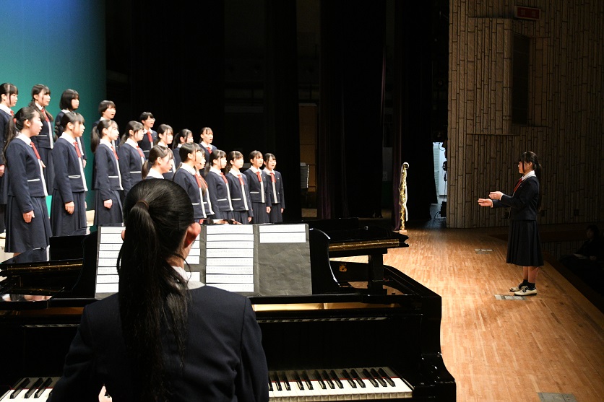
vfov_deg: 33.4
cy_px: 201
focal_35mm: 40
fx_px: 671
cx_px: 302
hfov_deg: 48.5
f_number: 4
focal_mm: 27
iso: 4000
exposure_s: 1/250
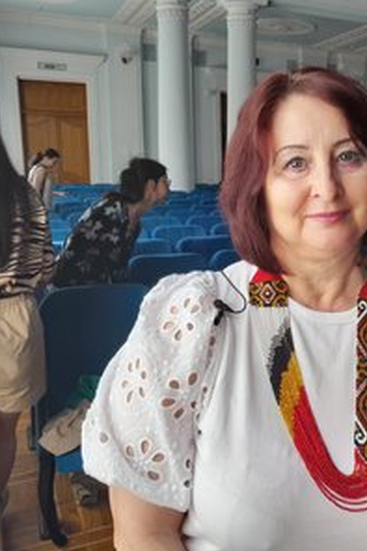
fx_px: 582
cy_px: 277
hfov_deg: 33.7
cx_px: 306
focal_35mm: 38
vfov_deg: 50.7
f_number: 1.8
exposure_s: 1/50
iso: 40
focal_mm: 4
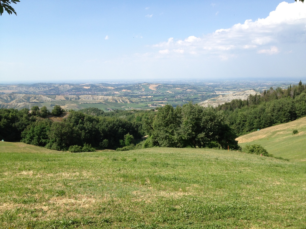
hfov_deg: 52.6
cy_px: 114
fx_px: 309
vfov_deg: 40.7
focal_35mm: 35
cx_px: 153
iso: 50
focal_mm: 4.28
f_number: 2.4
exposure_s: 1/1314
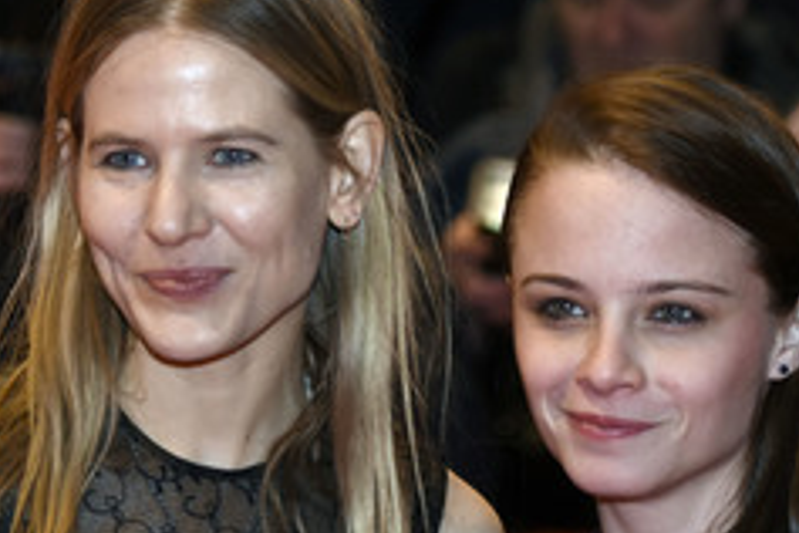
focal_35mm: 257
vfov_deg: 5.3
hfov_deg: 8.0
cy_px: 374
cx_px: 369
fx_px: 5704
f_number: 3.2
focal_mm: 90
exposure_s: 1/500
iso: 640
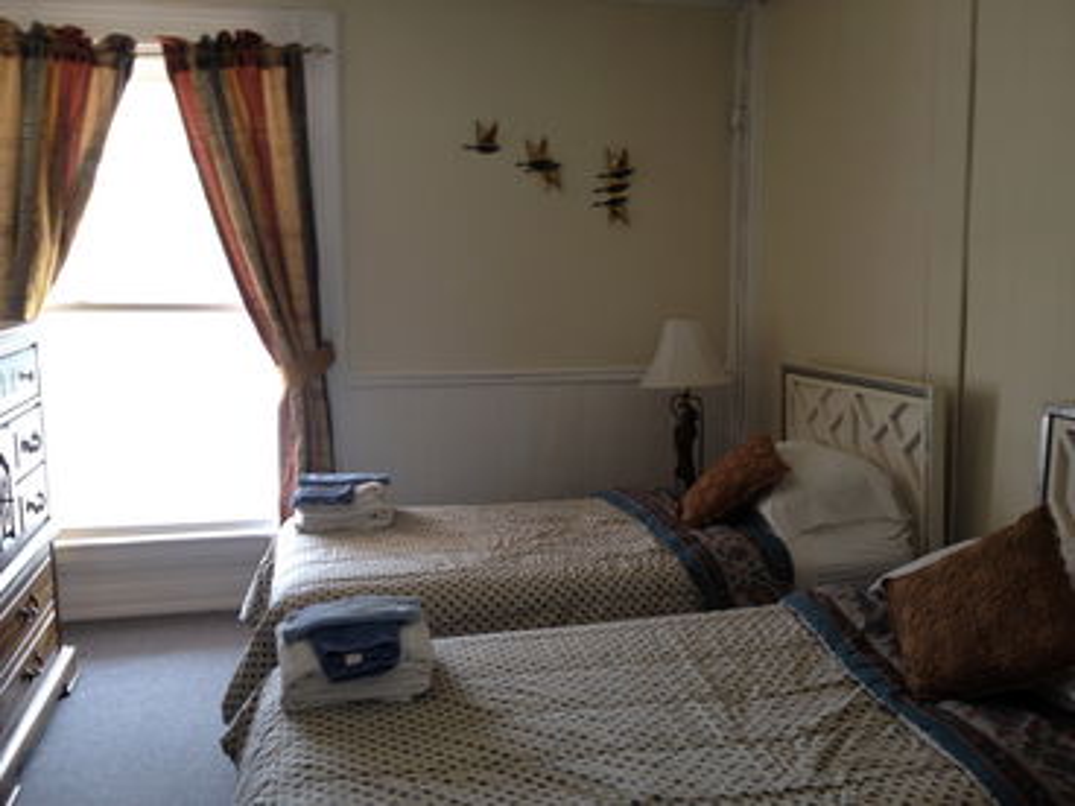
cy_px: 403
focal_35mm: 35
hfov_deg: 52.6
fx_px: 1087
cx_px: 538
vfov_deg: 40.7
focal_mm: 4.28
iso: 50
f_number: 2.4
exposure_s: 1/24
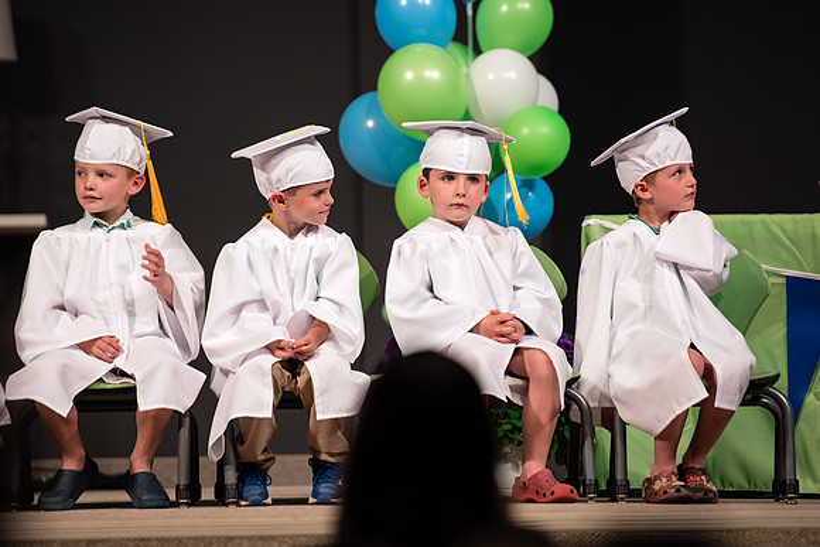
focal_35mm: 225
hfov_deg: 9.1
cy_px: 239
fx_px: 5125
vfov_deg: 6.1
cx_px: 450
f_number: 2.8
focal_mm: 200
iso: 500
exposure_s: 1/400
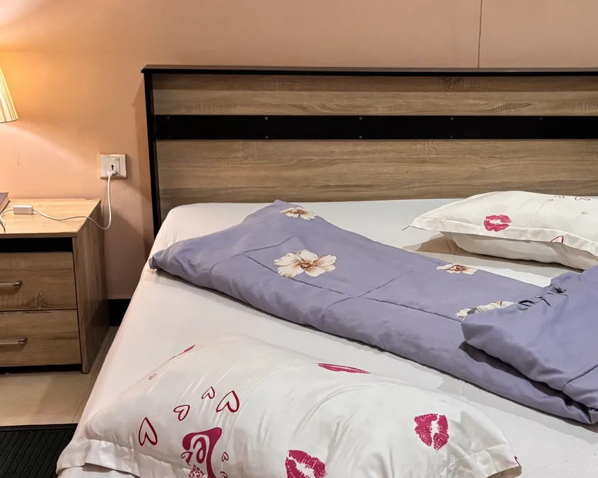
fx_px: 956
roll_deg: -0.6
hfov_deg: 34.1
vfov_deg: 28.1
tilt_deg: -14.9
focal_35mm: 54
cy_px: 228
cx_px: 445
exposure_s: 1/50
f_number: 1.6
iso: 320
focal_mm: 5.96
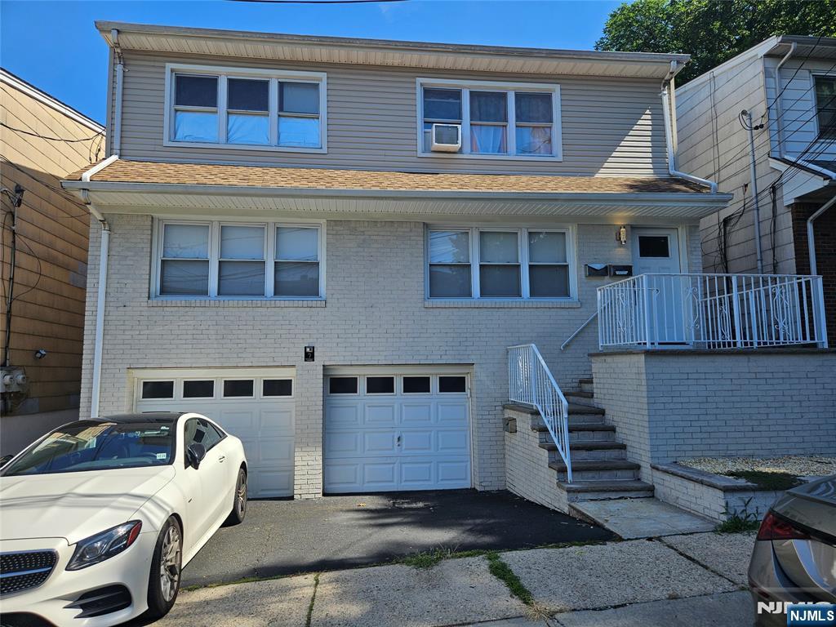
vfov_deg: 58.9
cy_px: 314
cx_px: 418
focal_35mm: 23
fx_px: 555
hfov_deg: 73.9
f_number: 1.8
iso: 25
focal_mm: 5.4
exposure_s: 1/1163
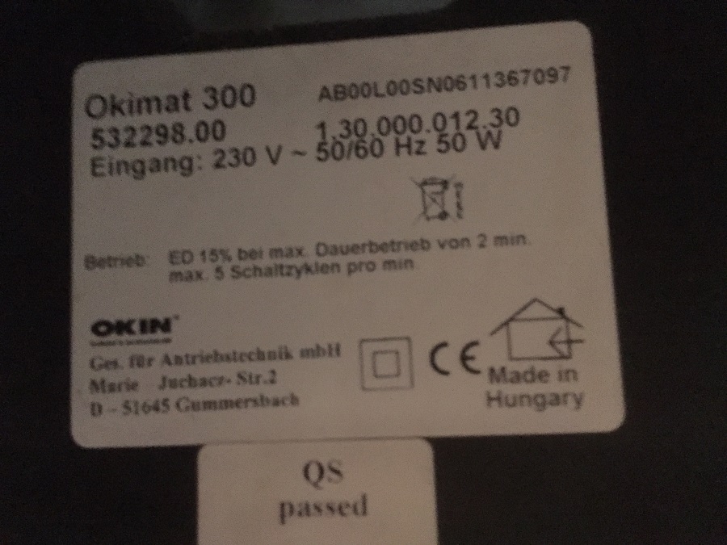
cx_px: 364
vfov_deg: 48.2
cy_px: 272
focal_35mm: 29
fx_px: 609
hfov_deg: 61.7
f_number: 2.2
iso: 2000
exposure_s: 1/17
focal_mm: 4.15
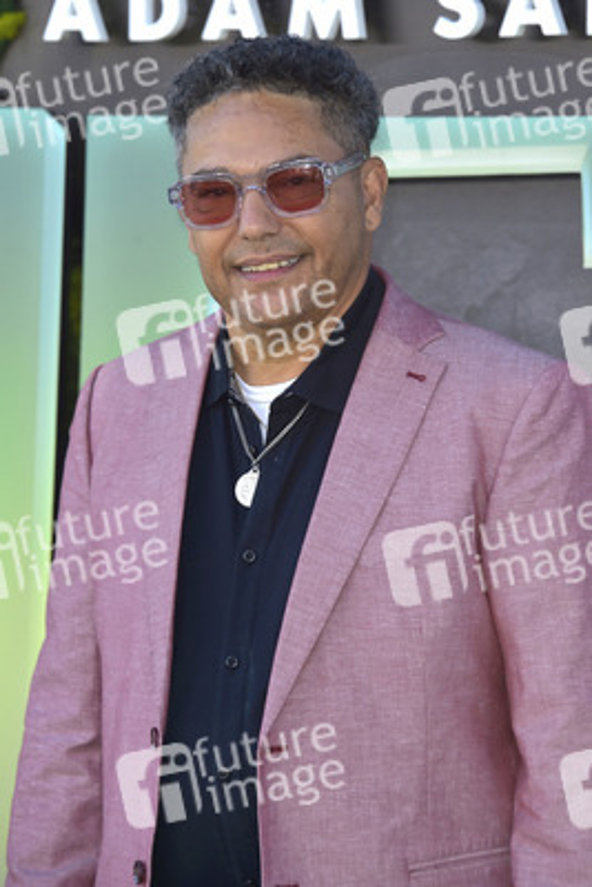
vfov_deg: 10.8
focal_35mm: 190
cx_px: 296
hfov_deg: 7.2
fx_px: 4682
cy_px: 444
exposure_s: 1/250
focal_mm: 190
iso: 125
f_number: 7.1
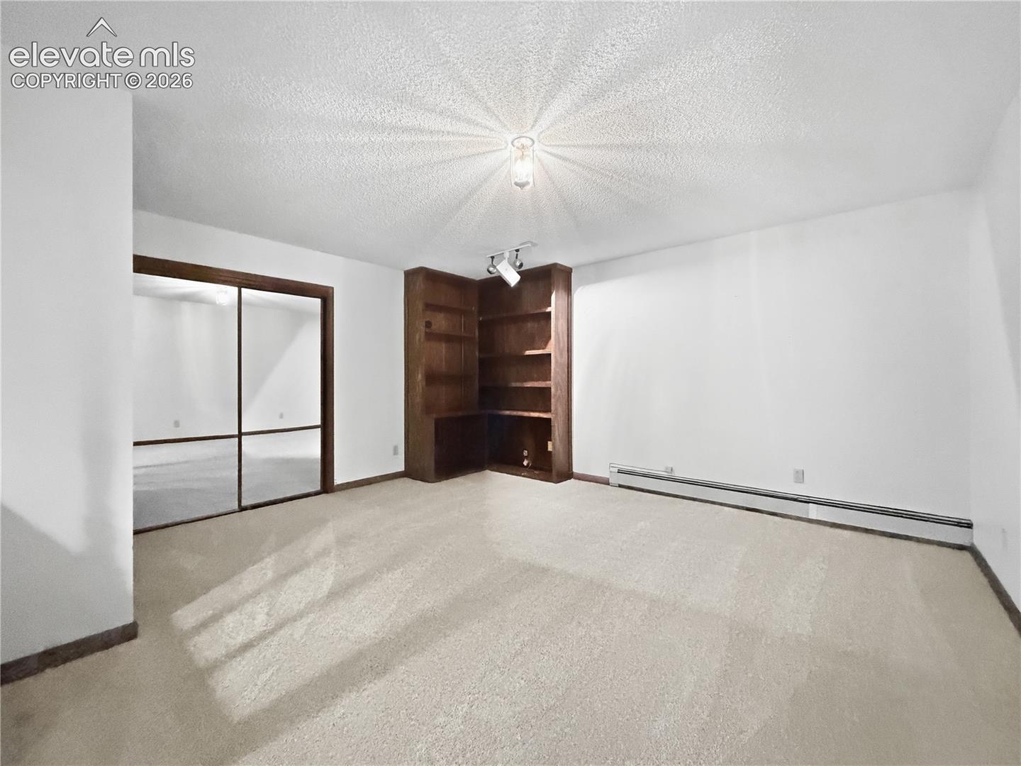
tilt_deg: -0.6
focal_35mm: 14
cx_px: 510
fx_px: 413
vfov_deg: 85.7
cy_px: 383
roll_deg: +0.4
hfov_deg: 102.1
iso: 1600
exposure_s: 1/40
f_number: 2.2
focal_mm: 2.2
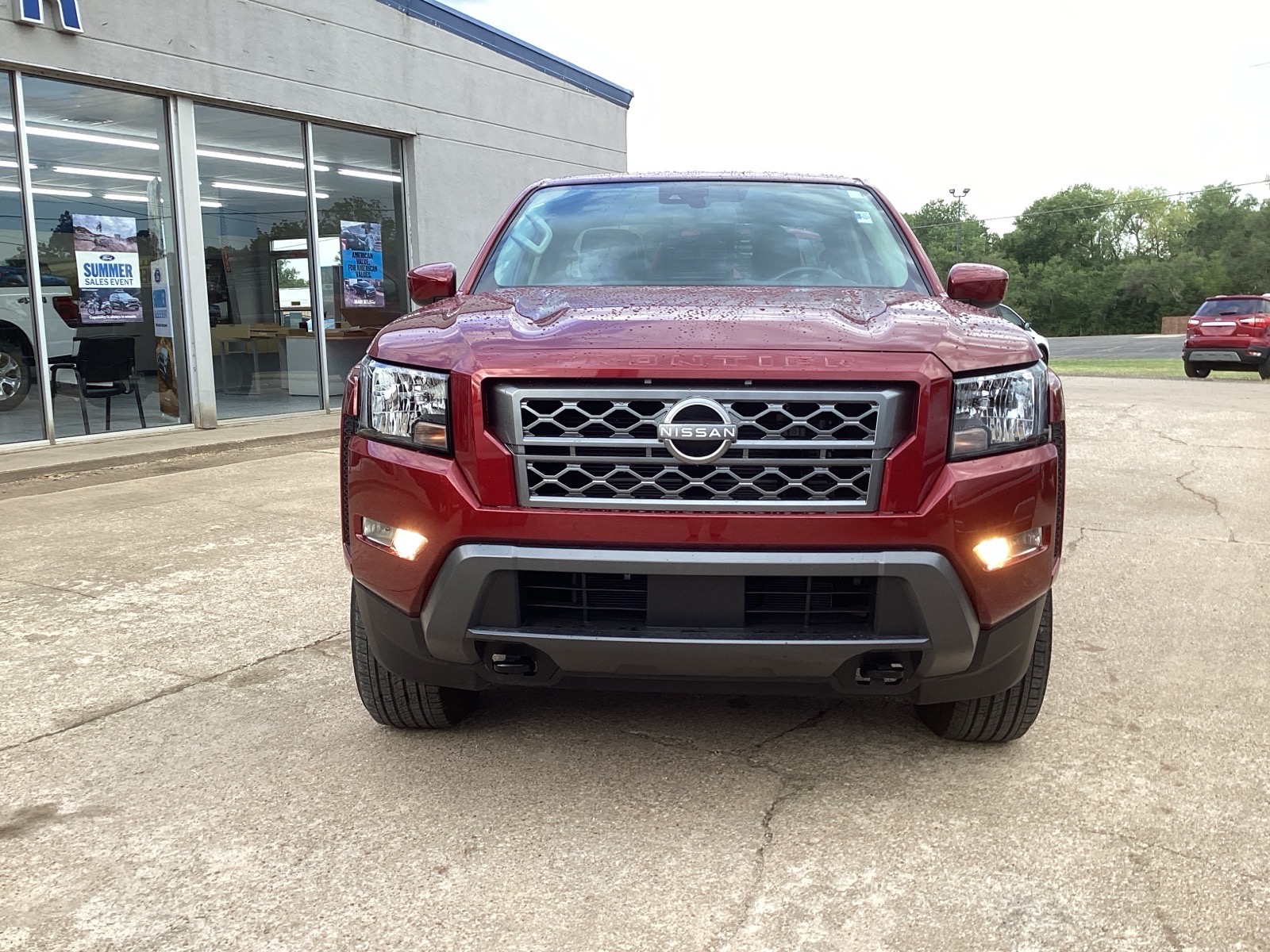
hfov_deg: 58.4
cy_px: 476
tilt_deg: -10.7
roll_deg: +1.7
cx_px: 635
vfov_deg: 45.4
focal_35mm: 31
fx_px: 1137
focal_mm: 3.3
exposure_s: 1/120
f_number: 2.4
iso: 40
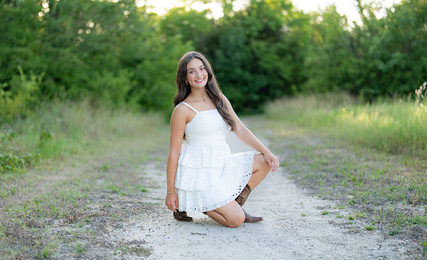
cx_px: 199
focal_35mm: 60
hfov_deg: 34.3
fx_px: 692
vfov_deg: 21.3
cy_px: 137
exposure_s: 1/1000
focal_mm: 50
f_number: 1.2
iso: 100
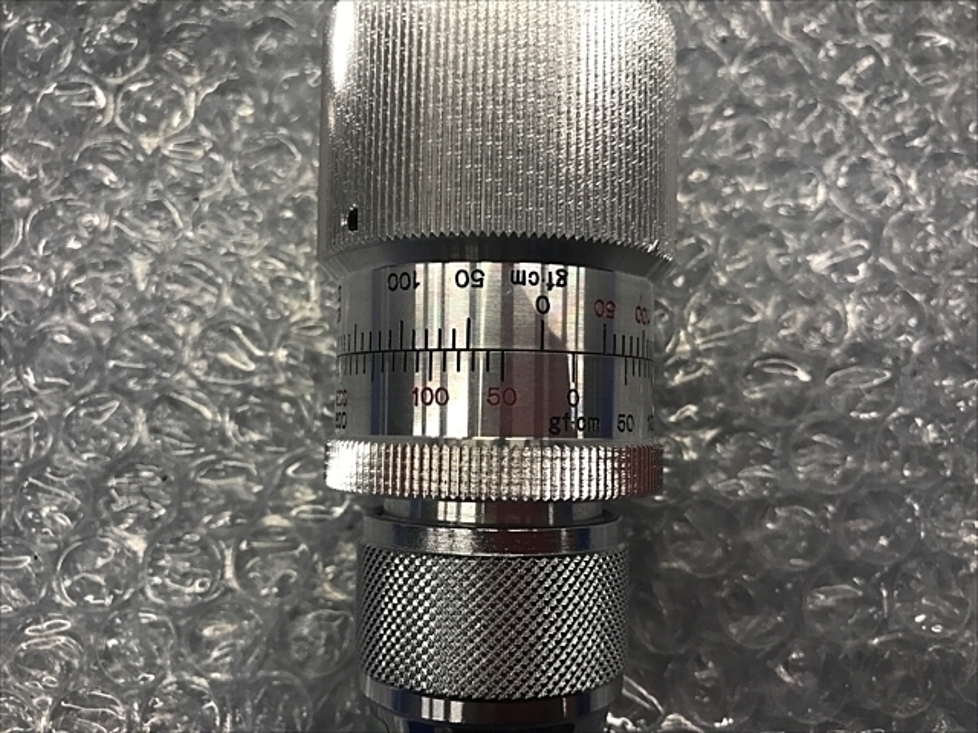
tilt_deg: -79.7
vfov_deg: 49.7
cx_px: 489
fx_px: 791
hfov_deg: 63.4
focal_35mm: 28
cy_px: 366
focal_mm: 3.99
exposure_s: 1/30
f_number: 1.8
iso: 20
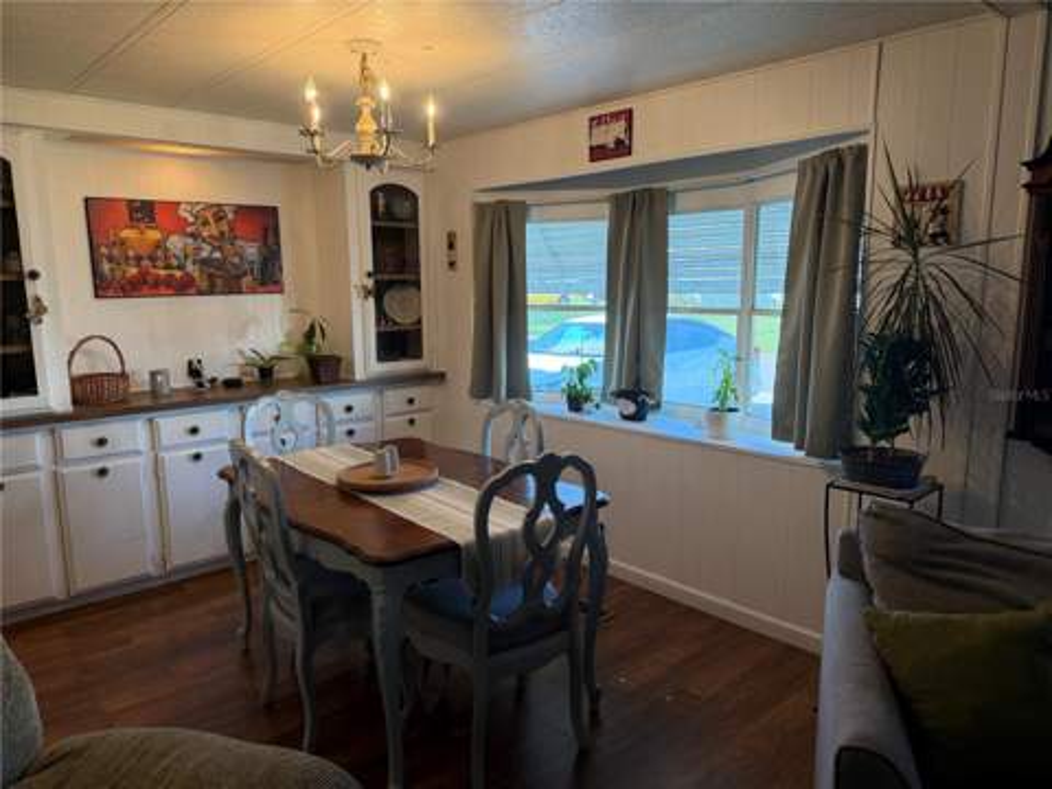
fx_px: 729
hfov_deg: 71.6
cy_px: 394
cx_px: 526
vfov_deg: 56.8
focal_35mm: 24
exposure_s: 1/172
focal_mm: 6.76
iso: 160
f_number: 1.78
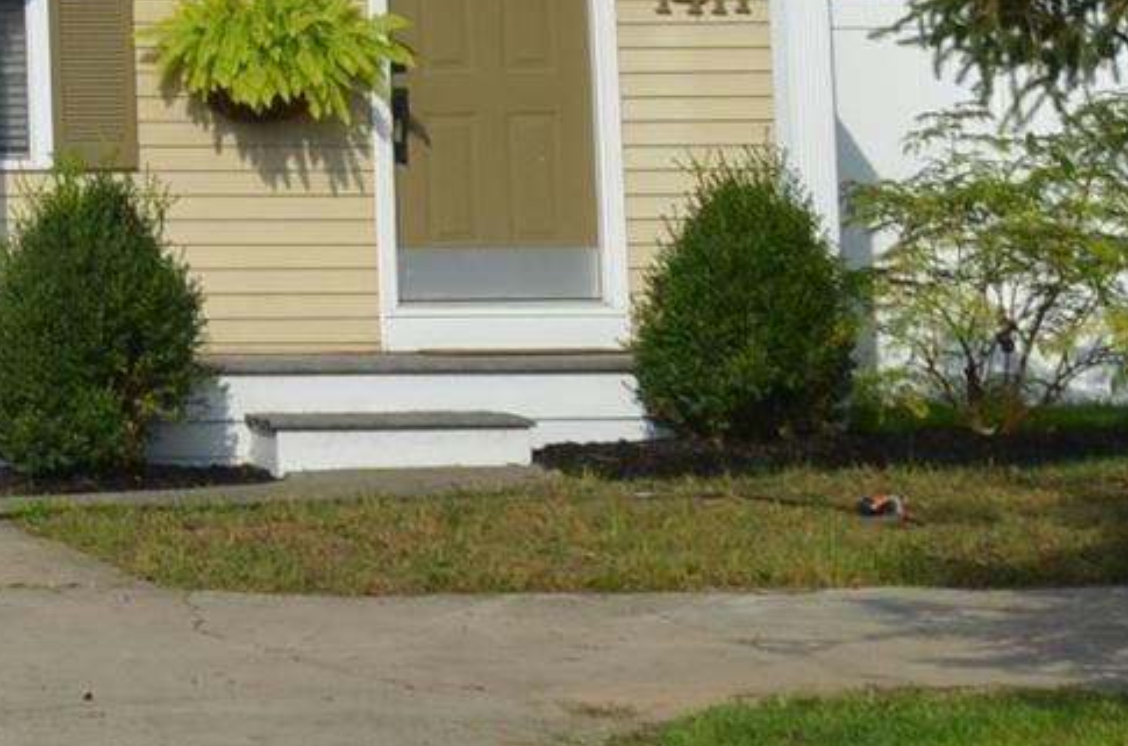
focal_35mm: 190
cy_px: -1157
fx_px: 5940
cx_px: -1279
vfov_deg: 6.7
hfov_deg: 9.9
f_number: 8
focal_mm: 20
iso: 110
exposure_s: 1/500
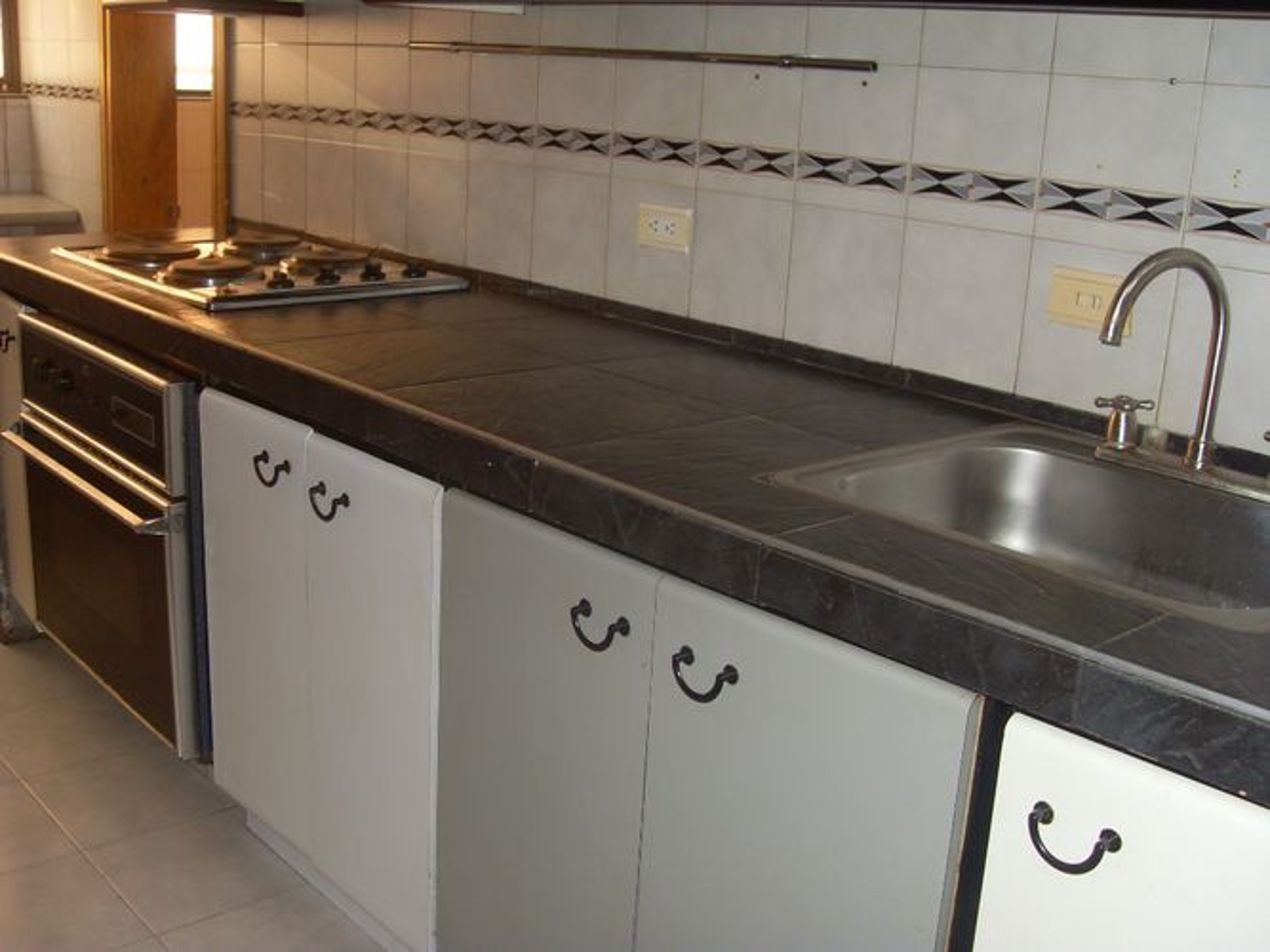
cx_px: 635
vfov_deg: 38.7
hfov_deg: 50.1
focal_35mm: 37
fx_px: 1357
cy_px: 476
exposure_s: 1/45
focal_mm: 6.3
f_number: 2.8
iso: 100
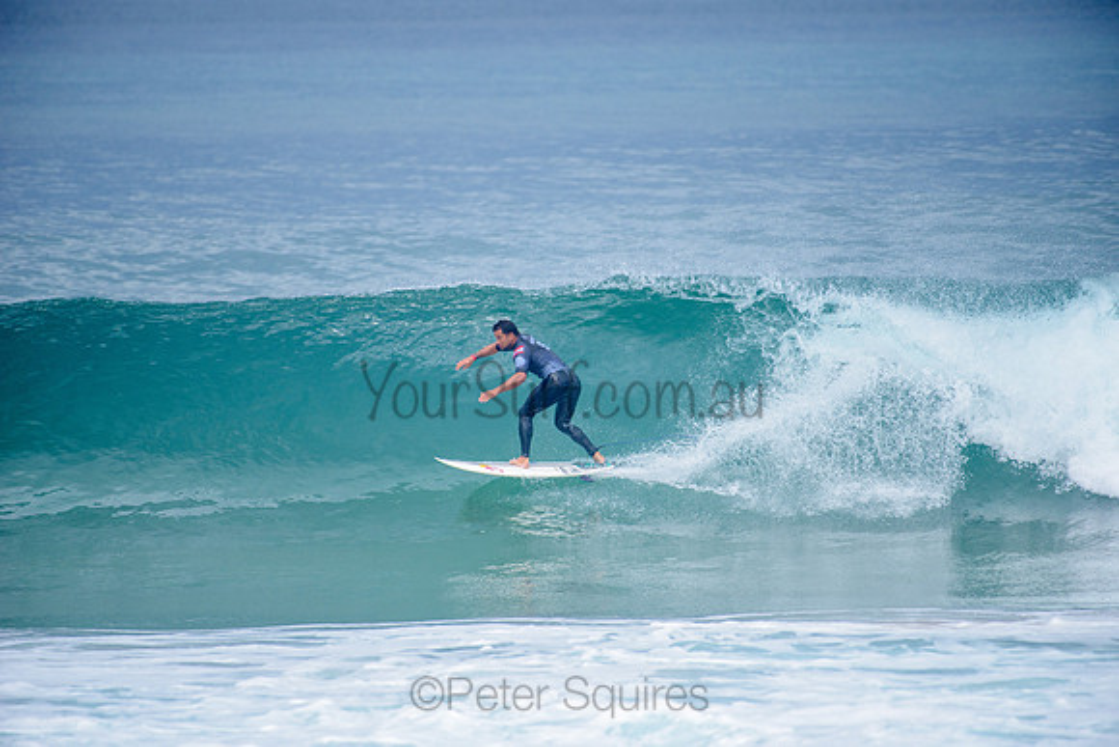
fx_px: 15545
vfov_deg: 2.8
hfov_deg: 4.1
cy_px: 374
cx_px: 560
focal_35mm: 500
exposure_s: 1/2000
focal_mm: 500
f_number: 5.6
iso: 280
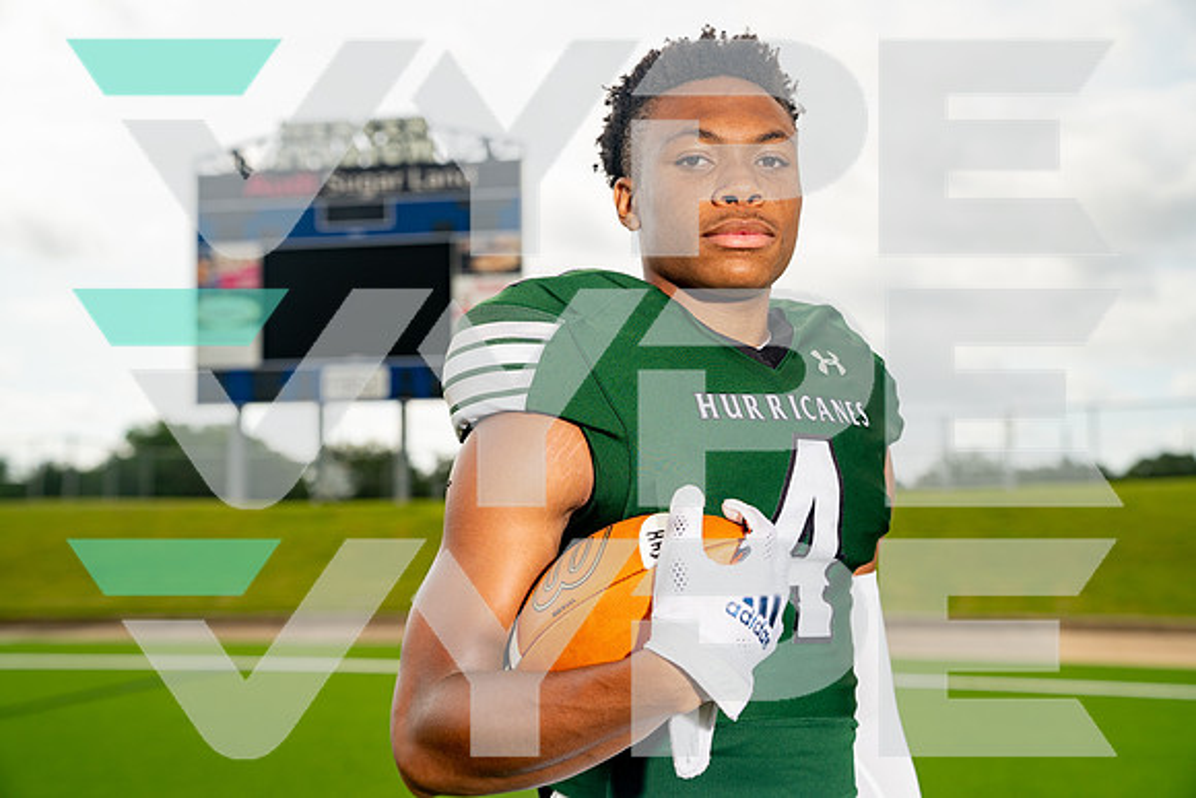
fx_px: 1728
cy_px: 399
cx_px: 598
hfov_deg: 38.2
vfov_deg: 26.0
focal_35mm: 52
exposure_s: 1/250
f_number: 4
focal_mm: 52
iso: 200
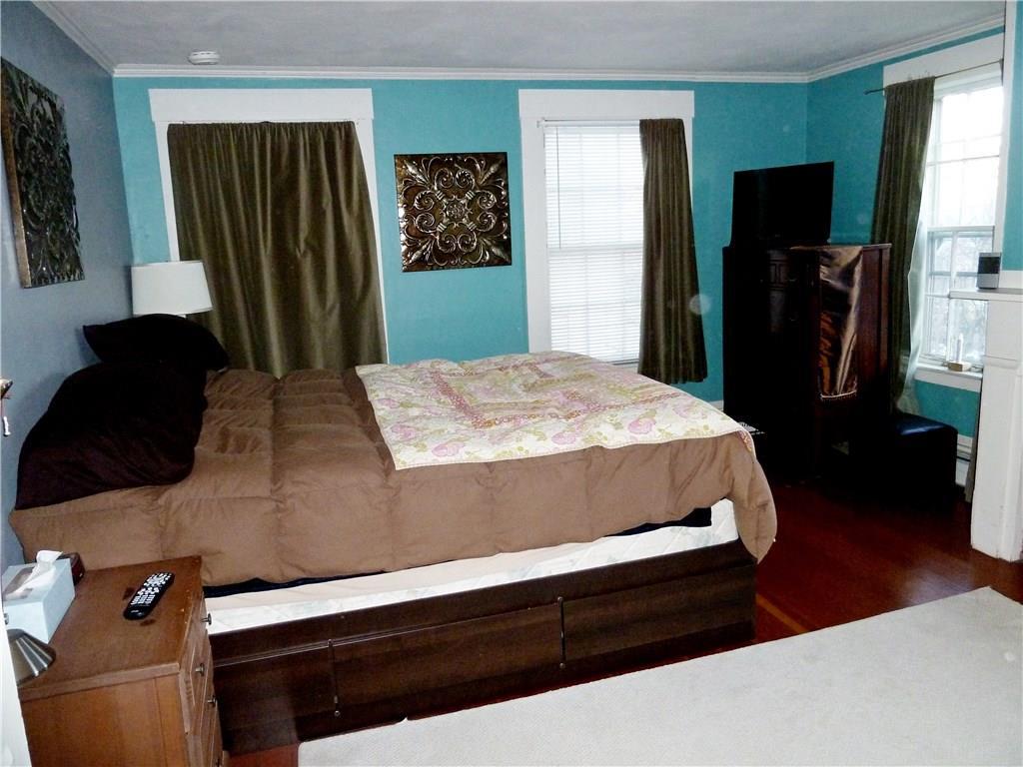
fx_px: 739
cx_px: 512
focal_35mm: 25
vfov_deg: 54.9
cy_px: 384
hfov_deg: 69.4
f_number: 3.3
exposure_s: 1/30
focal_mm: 4.1
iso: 400
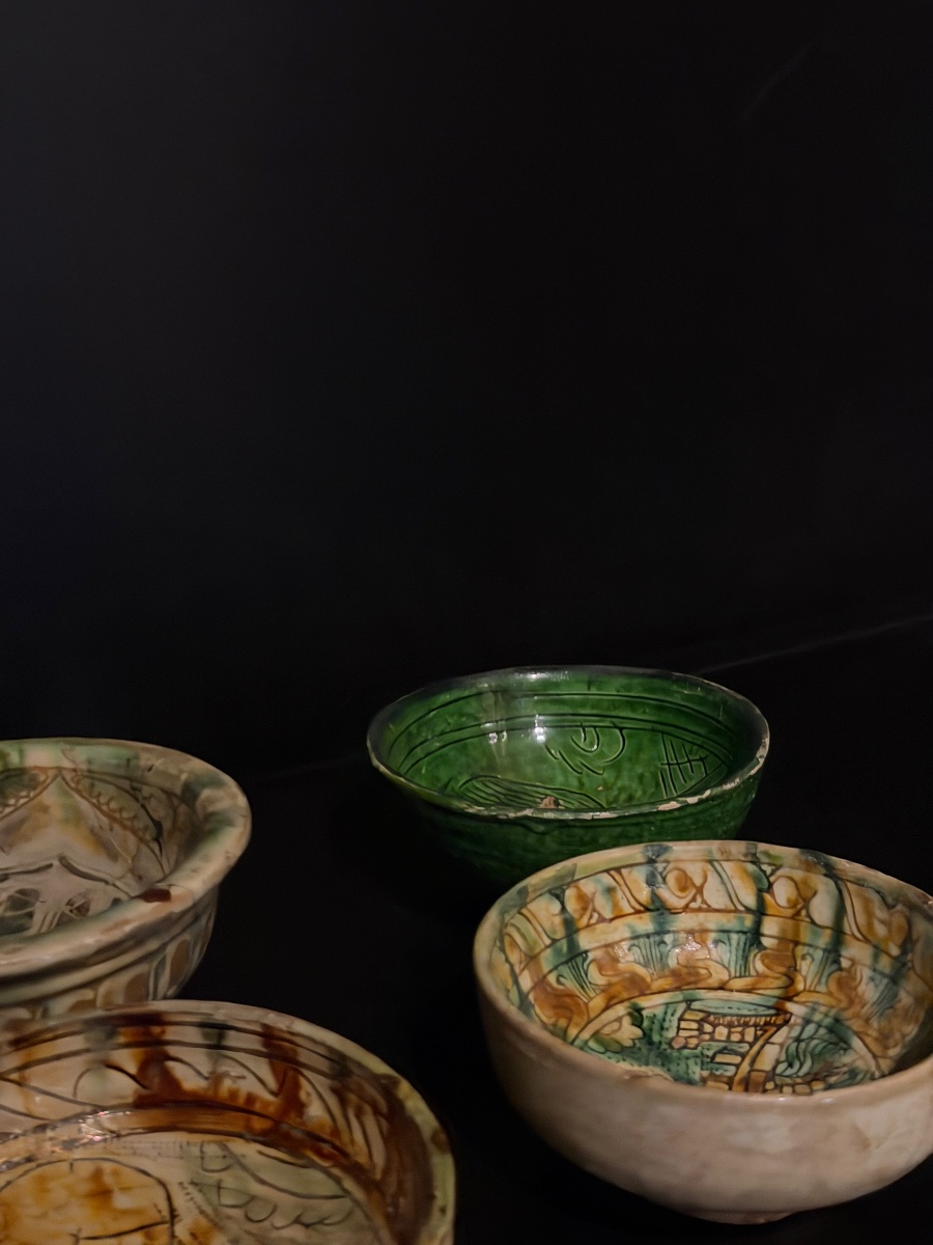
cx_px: 466
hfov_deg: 30.3
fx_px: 1725
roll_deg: +2.0
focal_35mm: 48
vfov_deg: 39.7
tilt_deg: -19.4
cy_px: 622
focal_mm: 6.76
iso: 640
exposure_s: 1/20
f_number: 1.78
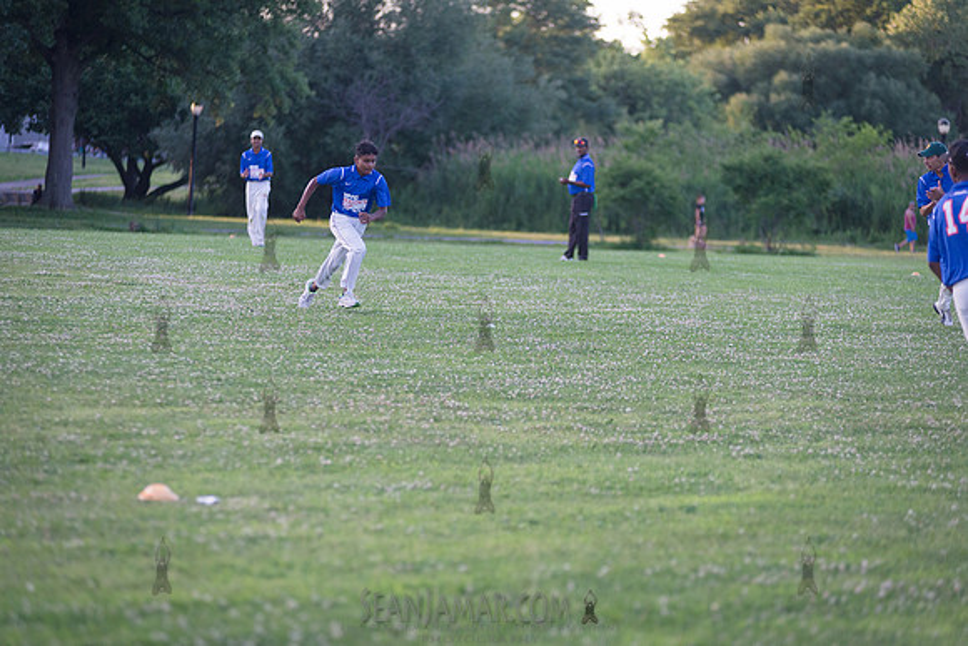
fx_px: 3900
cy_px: 323
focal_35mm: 145
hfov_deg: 14.2
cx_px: 484
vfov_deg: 9.5
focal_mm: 145
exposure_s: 1/2000
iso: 1600
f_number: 2.8
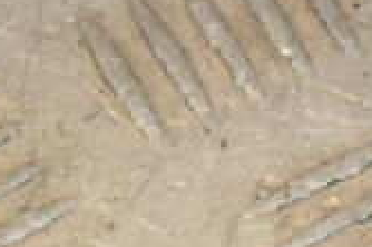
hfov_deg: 3.6
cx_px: 639
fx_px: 5841
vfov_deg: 2.4
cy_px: 76
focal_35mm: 566
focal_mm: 105
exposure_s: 1/200
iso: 800
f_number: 8
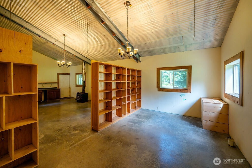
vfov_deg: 81.2
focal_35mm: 14
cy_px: 84
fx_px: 98
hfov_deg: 104.2
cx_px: 126
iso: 200
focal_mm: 14
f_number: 5.6
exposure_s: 1/40
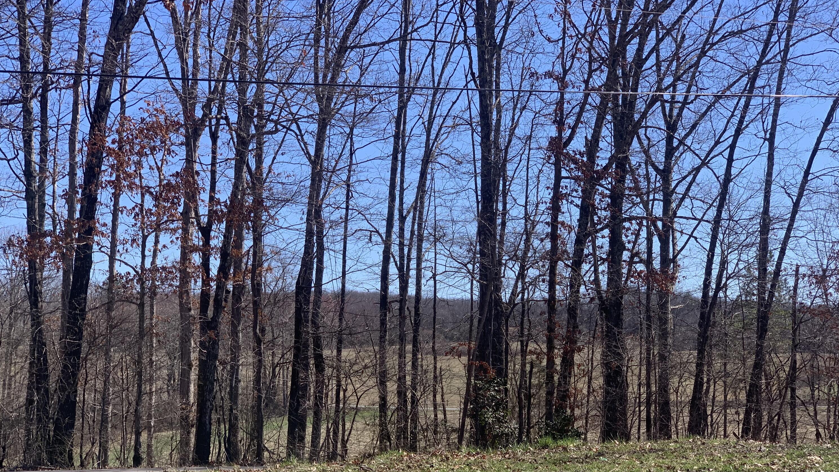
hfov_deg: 36.6
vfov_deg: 21.0
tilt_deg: +3.4
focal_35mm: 57
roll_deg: +0.1
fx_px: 1268
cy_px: 297
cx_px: 418
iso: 16
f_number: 2.4
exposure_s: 1/716
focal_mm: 6
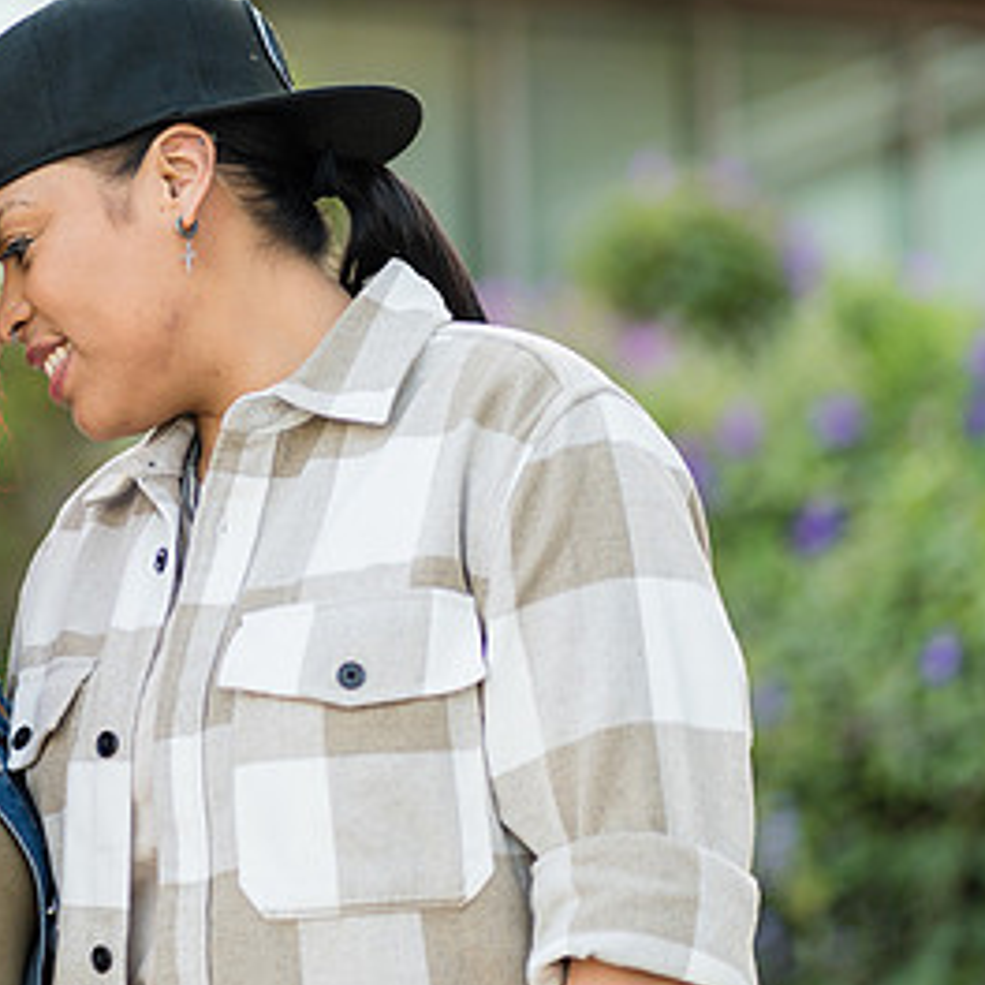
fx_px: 5119
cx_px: 75
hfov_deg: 10.9
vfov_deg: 11.0
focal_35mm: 159
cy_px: 334
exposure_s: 1/500
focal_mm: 85
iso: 250
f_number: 1.8
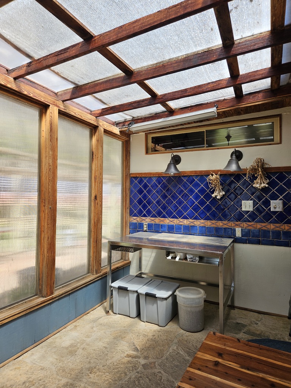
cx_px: 146
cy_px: 194
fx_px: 258
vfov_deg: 73.9
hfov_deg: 58.9
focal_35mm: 23
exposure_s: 1/293
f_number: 1.8
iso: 25
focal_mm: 5.4
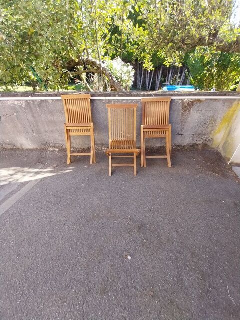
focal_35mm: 13
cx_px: 120
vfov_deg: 106.2
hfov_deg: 89.9
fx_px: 120
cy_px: 160
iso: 64
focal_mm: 1.13
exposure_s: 1/137
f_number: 2.2
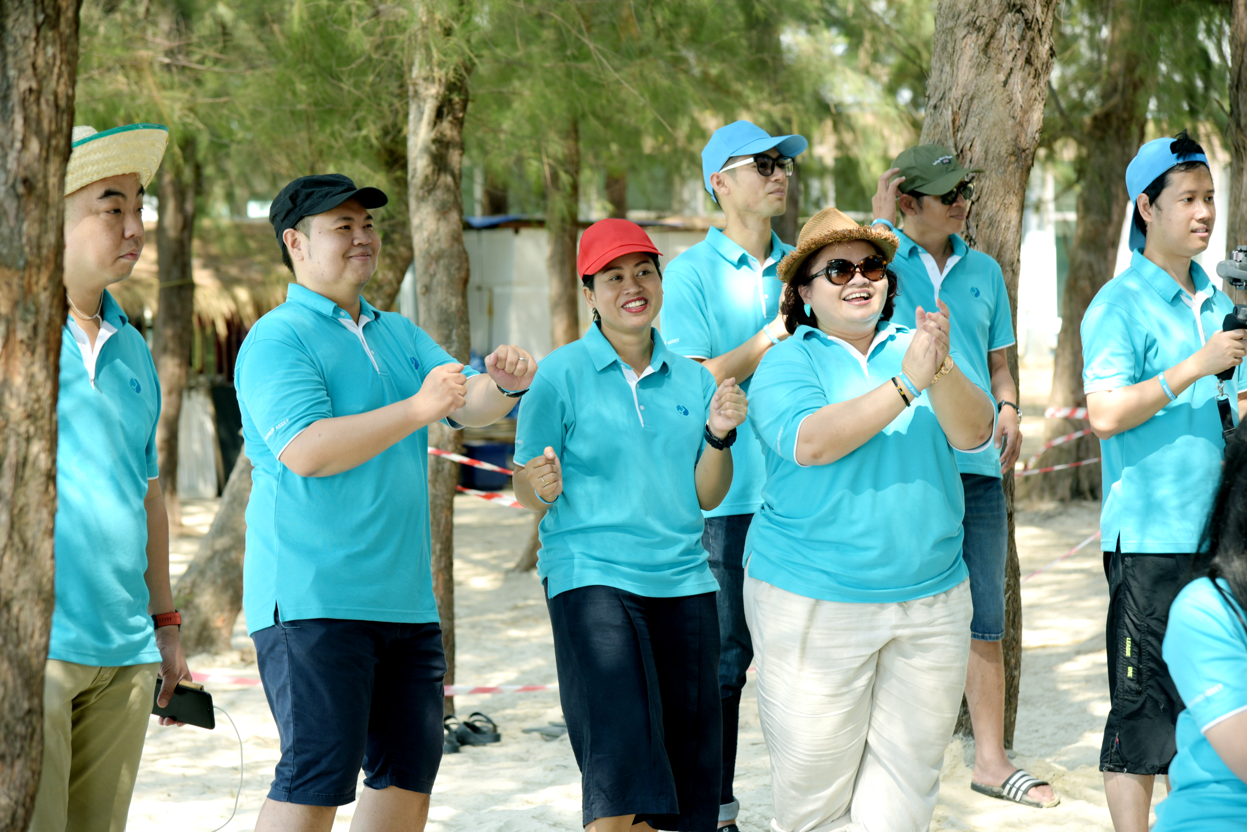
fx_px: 3396
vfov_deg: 14.0
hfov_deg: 20.8
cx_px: 624
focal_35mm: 98
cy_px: 416
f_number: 5
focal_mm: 98
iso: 400
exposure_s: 1/320
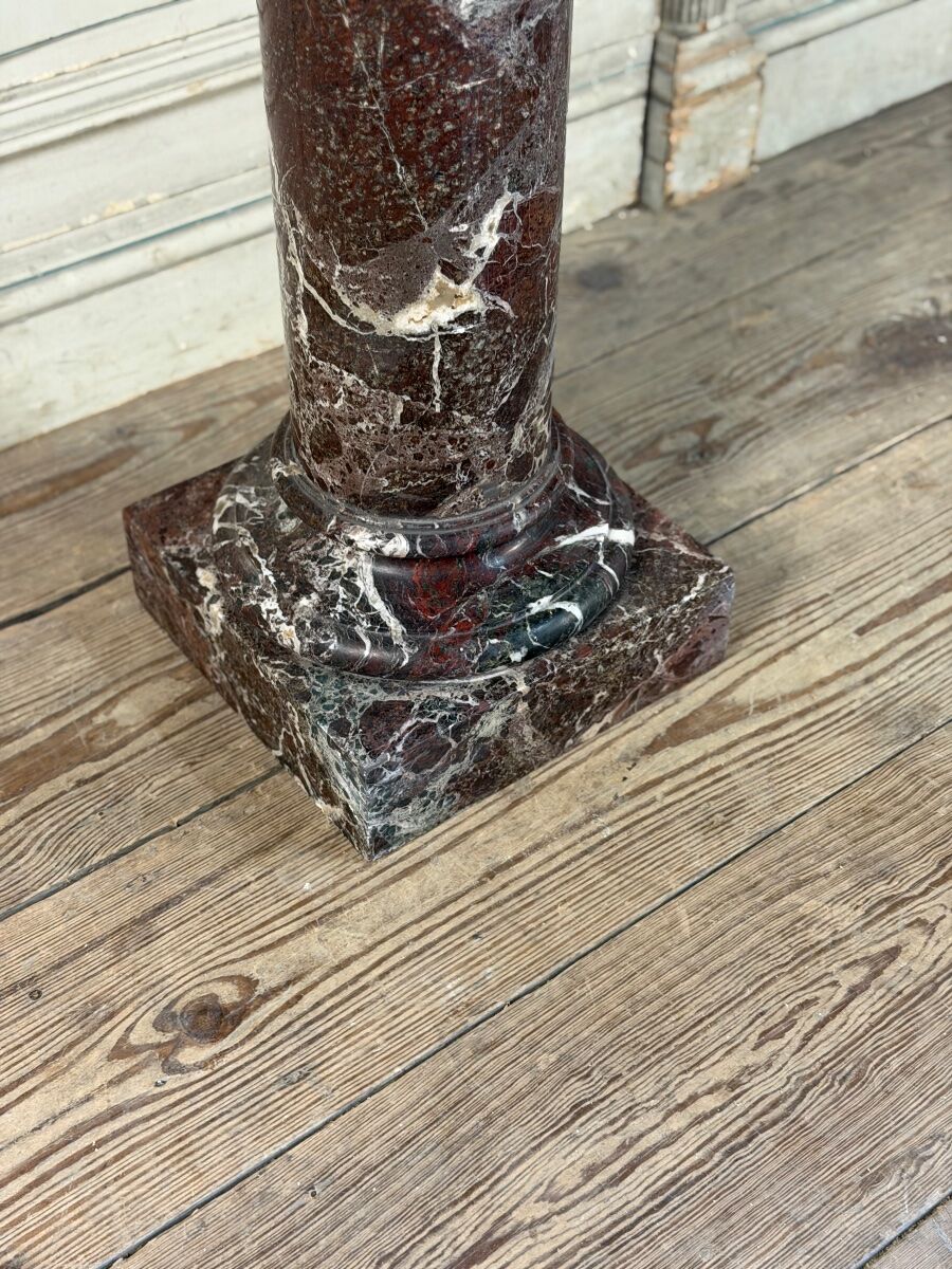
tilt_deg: -44.1
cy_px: 634
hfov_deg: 30.3
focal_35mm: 48
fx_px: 1760
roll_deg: -0.6
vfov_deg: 39.7
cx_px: 476
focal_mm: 6.76
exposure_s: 1/50
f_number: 1.78
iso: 250
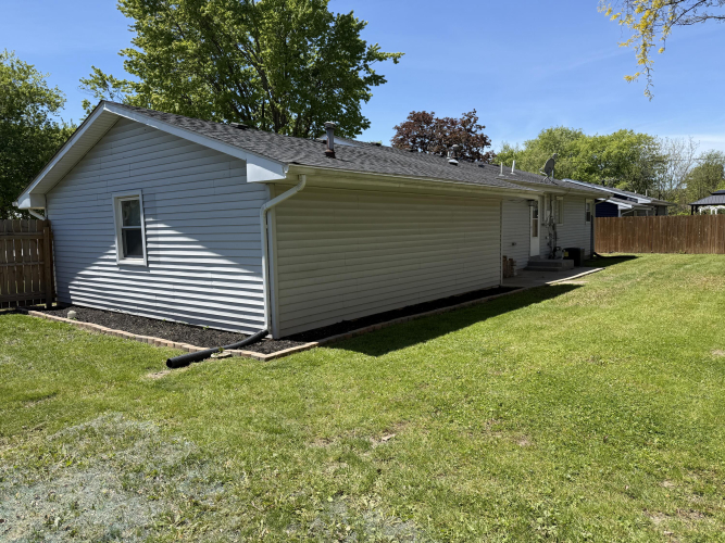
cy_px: 272
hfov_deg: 71.6
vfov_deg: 56.8
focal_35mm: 24
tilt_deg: -5.5
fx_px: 503
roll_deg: +1.3
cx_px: 362
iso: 80
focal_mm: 6.76
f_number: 1.78
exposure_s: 1/2907
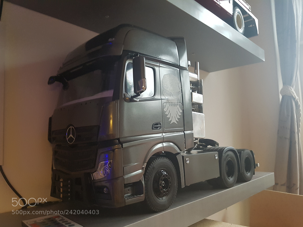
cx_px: 152
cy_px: 114
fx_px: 228
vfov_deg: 53.1
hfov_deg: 67.3
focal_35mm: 26
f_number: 1.7
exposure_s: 1/11
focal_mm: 4.2
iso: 200
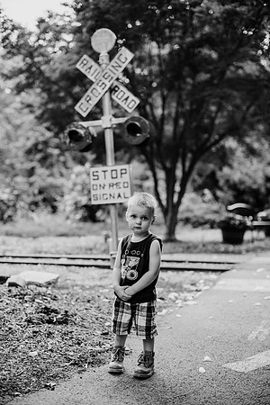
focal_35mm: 50
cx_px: 135
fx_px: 562
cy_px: 202
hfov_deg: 27.0
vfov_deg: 39.6
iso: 200
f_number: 2.2
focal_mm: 50
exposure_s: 1/800
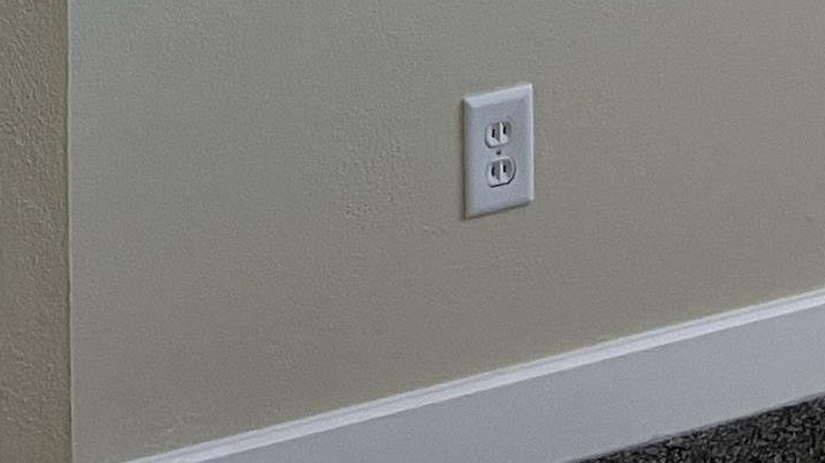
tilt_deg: -5.8
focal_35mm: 132
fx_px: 2887
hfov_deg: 16.3
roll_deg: +0.1
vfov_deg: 8.3
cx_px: 424
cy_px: -735
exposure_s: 1/60
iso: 64
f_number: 1.8
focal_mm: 3.99
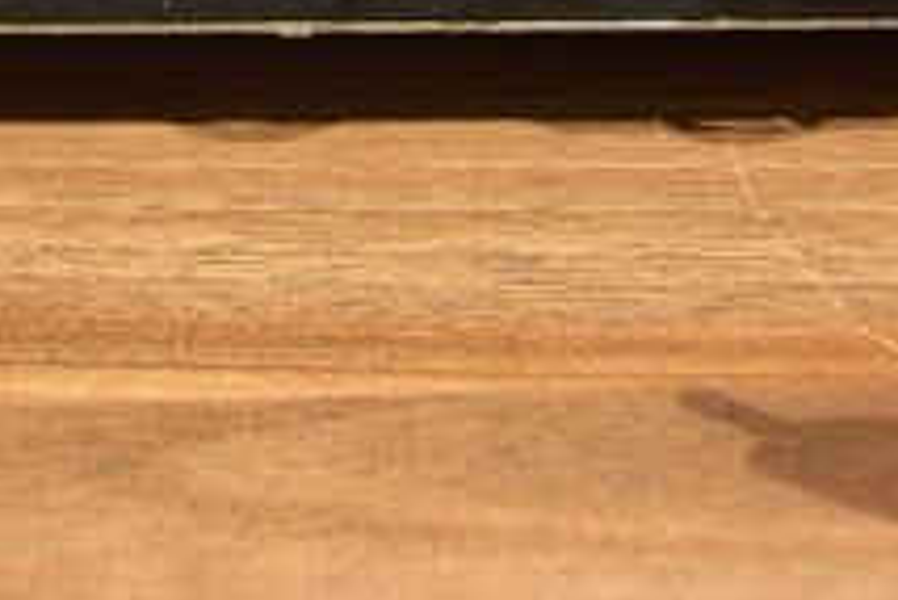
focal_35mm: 102
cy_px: -327
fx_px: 2546
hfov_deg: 19.0
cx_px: -155
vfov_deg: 12.7
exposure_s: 1/40
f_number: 2.5
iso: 50
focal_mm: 9
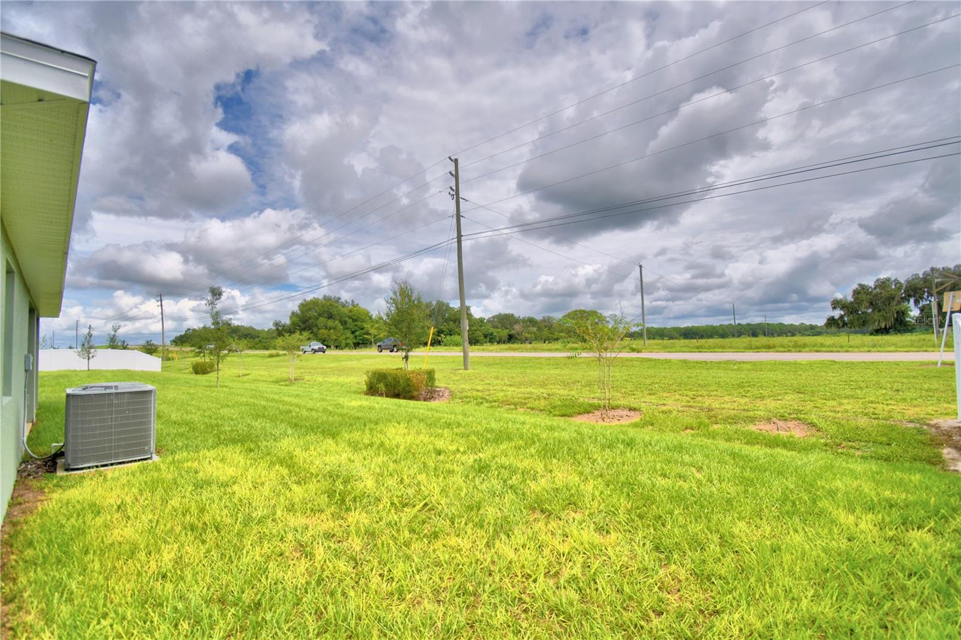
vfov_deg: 77.3
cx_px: 480
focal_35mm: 15
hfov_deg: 100.4
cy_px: 320
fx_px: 400
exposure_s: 1/1600
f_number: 4.5
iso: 100
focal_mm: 10
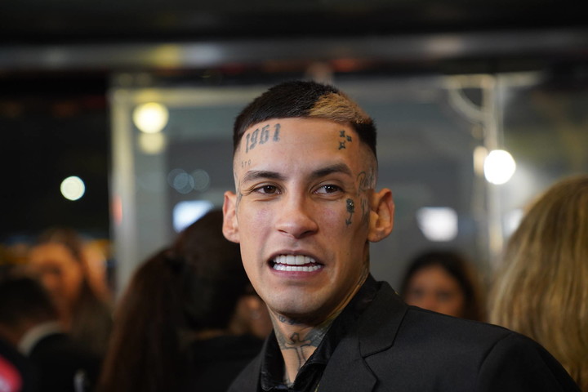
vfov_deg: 19.5
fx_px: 1143
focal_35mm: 70
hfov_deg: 28.8
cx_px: 294
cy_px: 196
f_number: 2.8
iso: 2500
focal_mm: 70
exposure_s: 1/1000
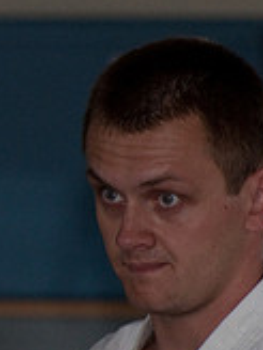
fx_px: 12349
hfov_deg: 1.2
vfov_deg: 1.6
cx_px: -184
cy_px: 178
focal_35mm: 1219
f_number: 5.3
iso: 800
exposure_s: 1/200
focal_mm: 240
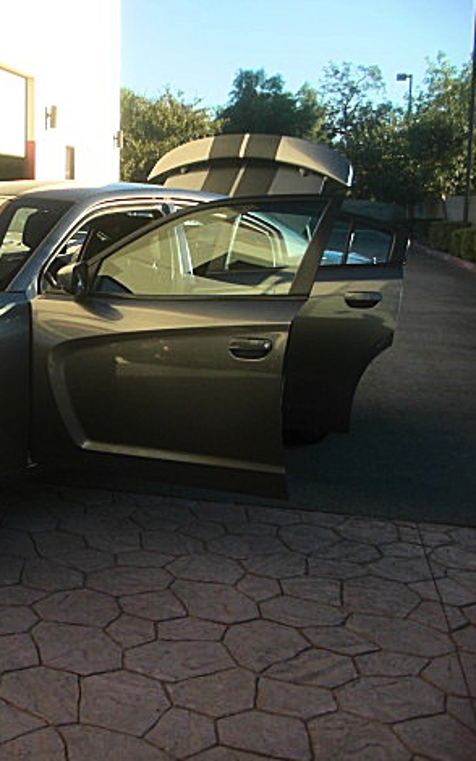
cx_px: -6
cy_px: 385
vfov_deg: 38.9
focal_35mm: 52
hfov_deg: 23.8
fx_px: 1079
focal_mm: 6.3
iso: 50
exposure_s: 1/320
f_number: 2.8
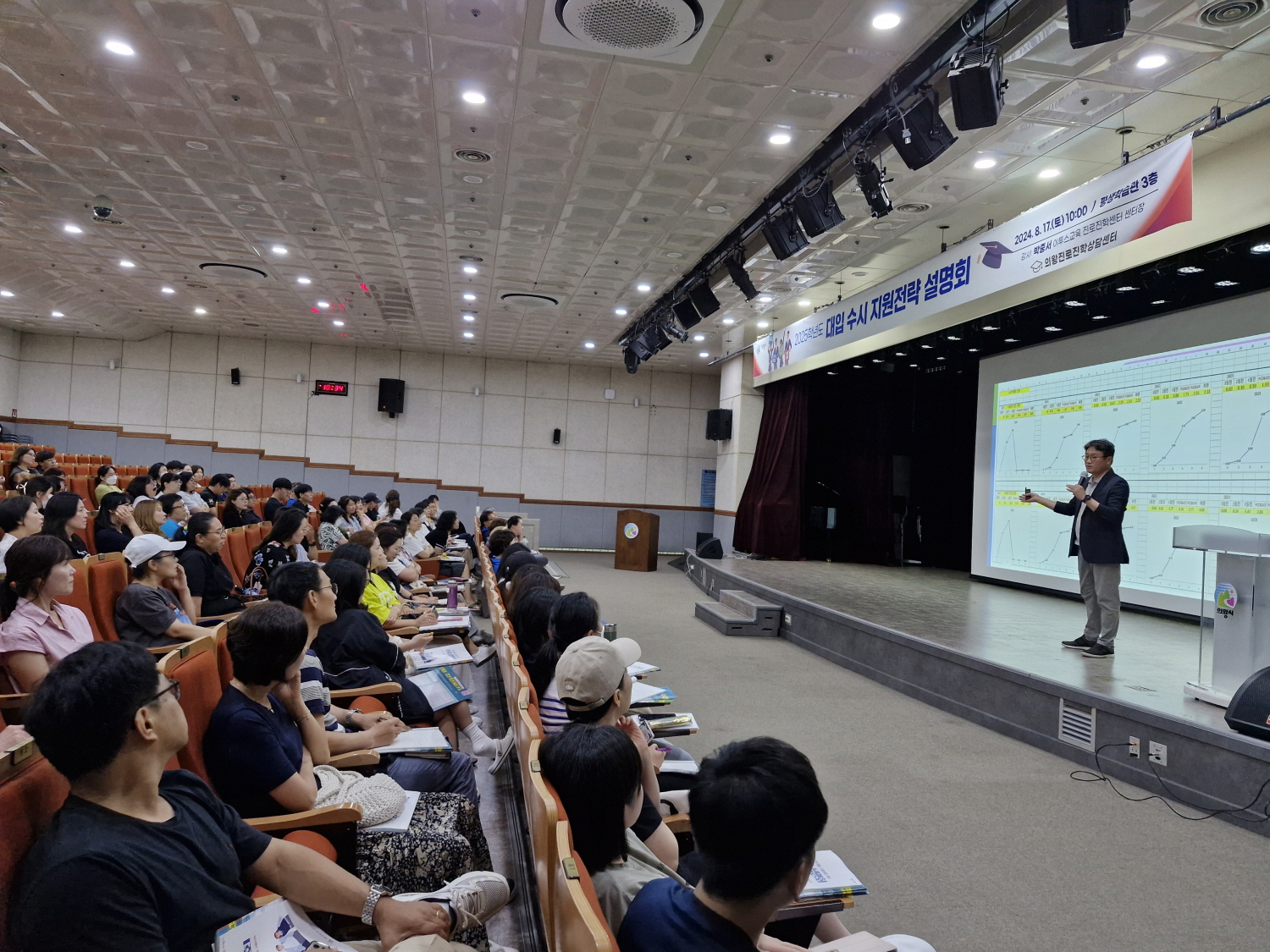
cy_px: 476
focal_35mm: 23
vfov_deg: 58.9
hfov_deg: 73.9
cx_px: 635
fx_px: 844
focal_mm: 5.54
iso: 500
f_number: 1.8
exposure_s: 1/120
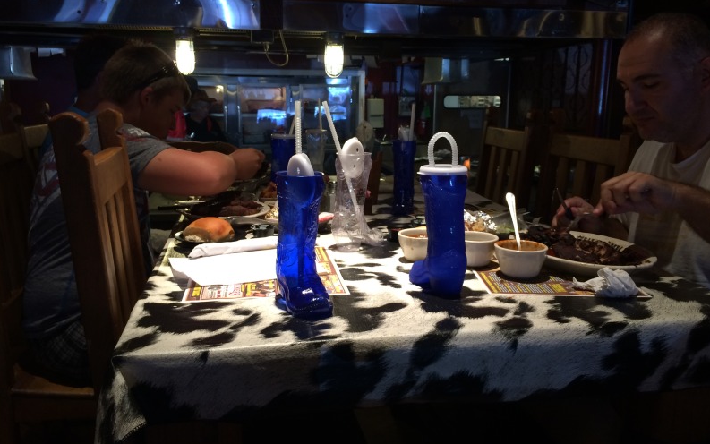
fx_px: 600
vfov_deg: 40.6
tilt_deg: -12.1
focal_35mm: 31
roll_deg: -0.3
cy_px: 209
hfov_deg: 61.2
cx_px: 357
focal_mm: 4.15
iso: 80
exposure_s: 1/30
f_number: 2.2
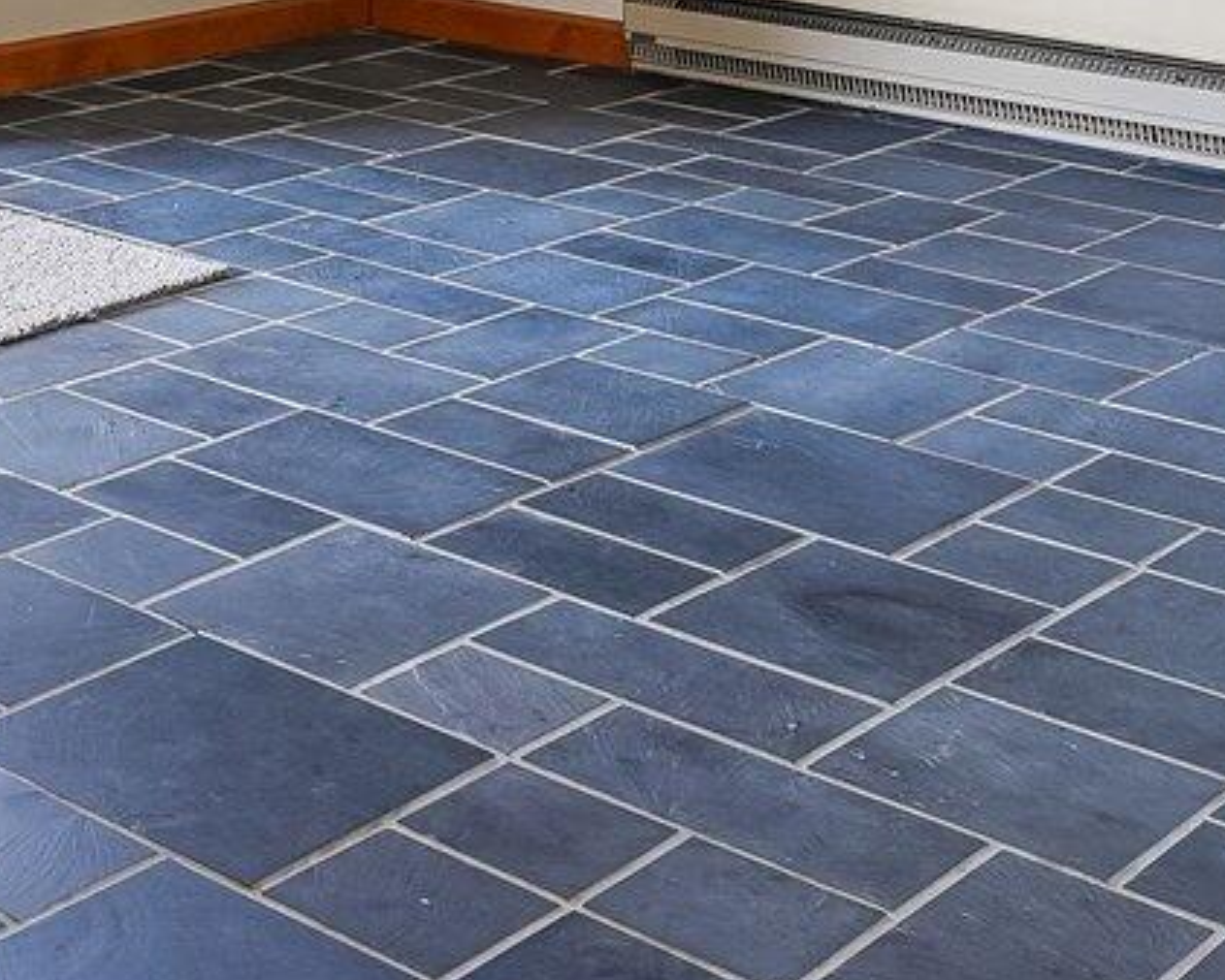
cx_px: -224
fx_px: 2730
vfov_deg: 18.2
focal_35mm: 75
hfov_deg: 23.3
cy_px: -464
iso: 125
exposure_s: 1/30
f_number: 8
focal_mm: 16.5
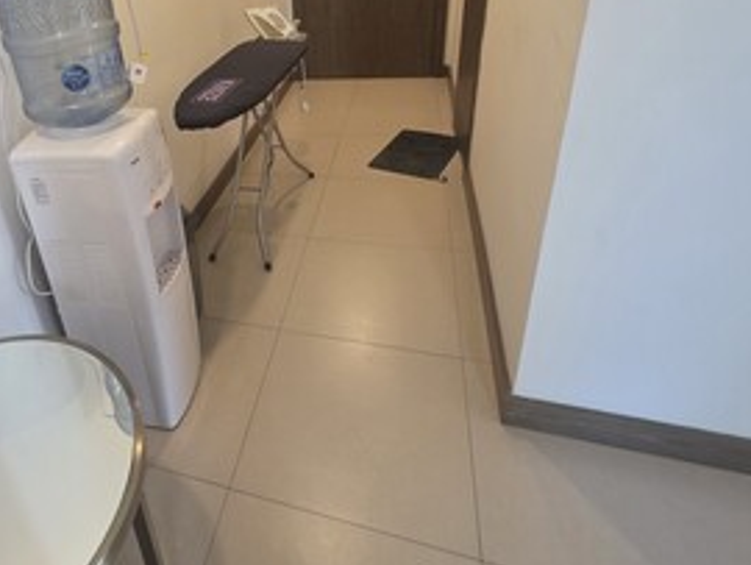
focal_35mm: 22
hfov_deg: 72.2
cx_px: 207
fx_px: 478
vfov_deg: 59.3
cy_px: 174
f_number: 1.9
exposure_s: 1/50
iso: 320
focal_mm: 2.2
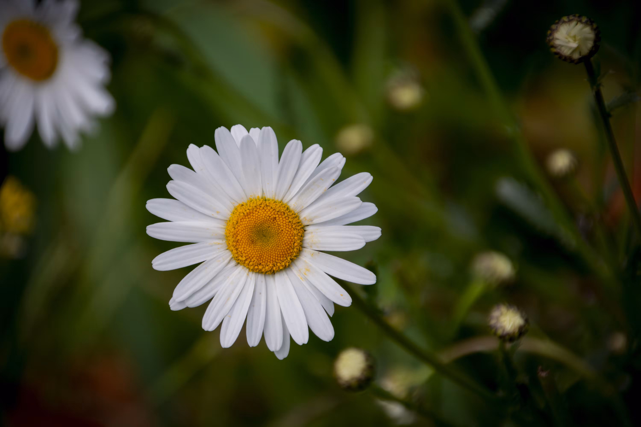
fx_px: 7211
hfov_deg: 5.1
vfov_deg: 3.4
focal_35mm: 405
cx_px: 320
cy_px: 214
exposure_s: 1/800
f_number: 7.1
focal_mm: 270
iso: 200
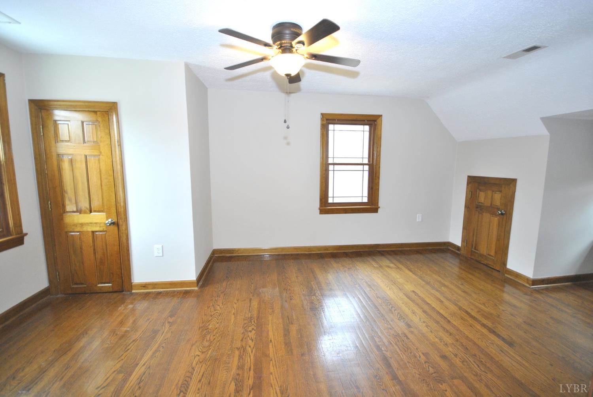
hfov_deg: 100.3
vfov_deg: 77.5
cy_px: 198
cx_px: 296
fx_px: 247
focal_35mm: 15
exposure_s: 1/13
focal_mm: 10
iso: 400
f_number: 4
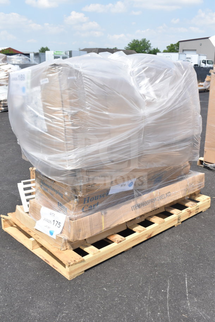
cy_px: 161
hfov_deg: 36.9
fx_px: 322
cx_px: 108
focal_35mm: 36
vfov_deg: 53.1
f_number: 9
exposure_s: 1/320
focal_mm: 24
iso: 200
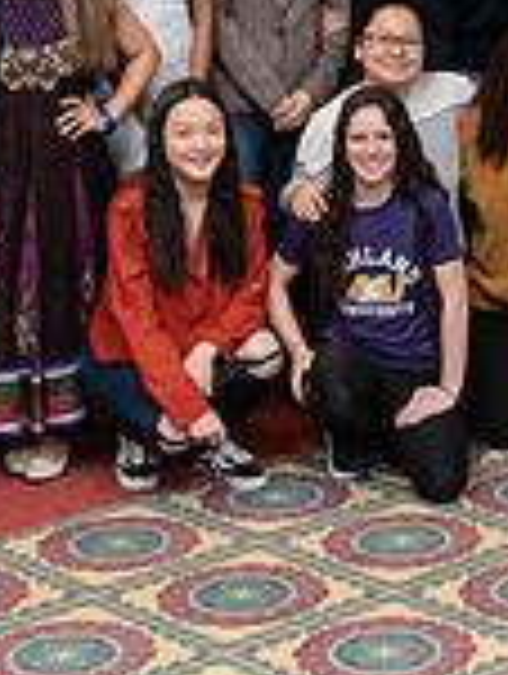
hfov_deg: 11.7
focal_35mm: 125
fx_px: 2439
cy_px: -23
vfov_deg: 15.4
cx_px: 562
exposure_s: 1/200
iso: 4000
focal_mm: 31
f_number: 8
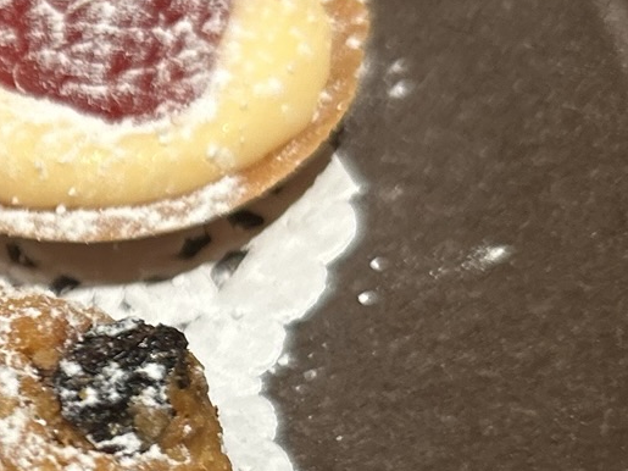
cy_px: 336
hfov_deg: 17.6
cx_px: -288
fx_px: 1832
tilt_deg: -52.5
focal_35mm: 101
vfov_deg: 14.6
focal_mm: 5.7
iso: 125
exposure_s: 1/50
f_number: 1.5
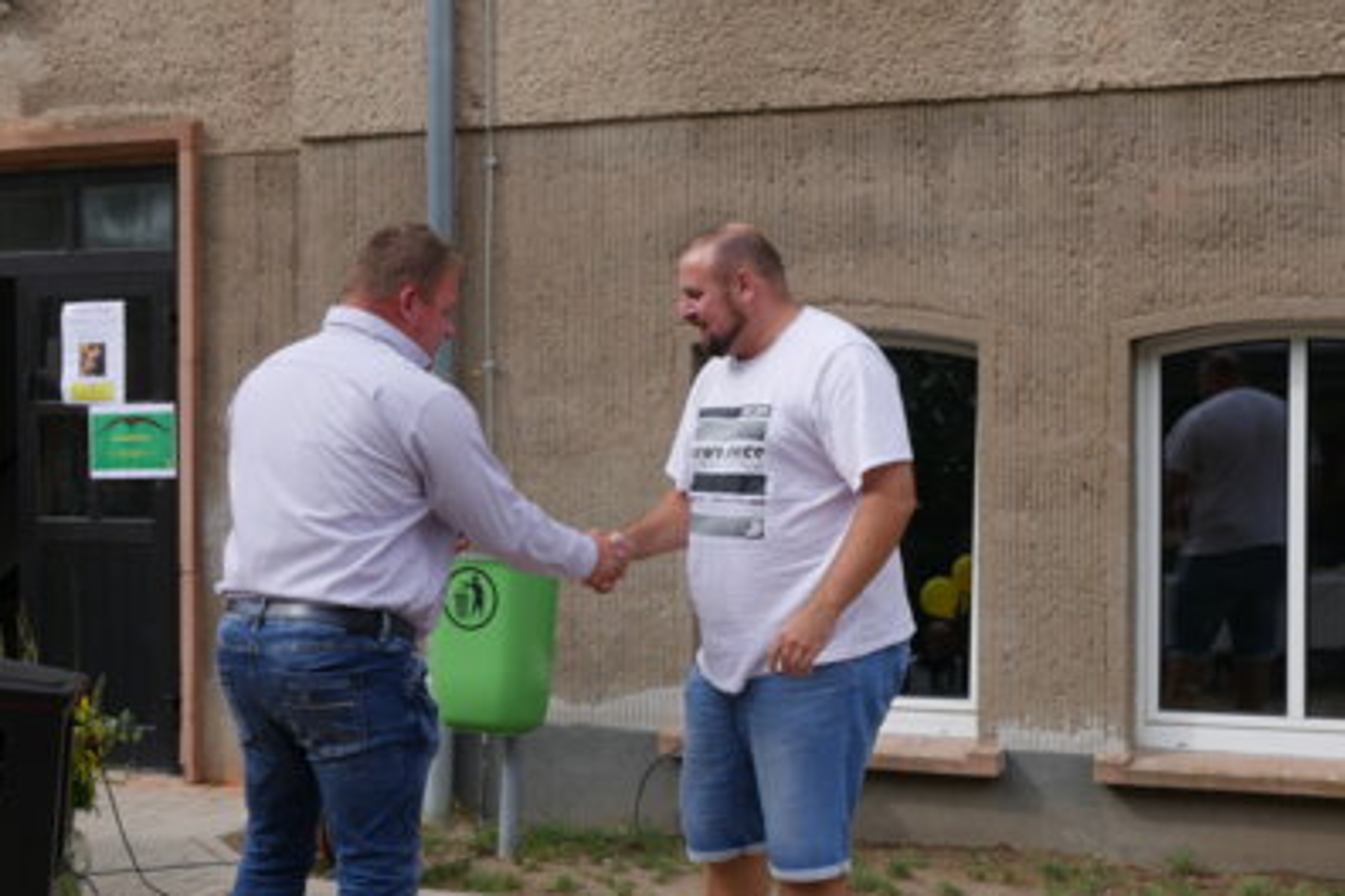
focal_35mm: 61
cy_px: 502
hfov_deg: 32.9
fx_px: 2279
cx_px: 672
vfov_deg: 22.2
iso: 200
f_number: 8
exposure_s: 1/250
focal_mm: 29
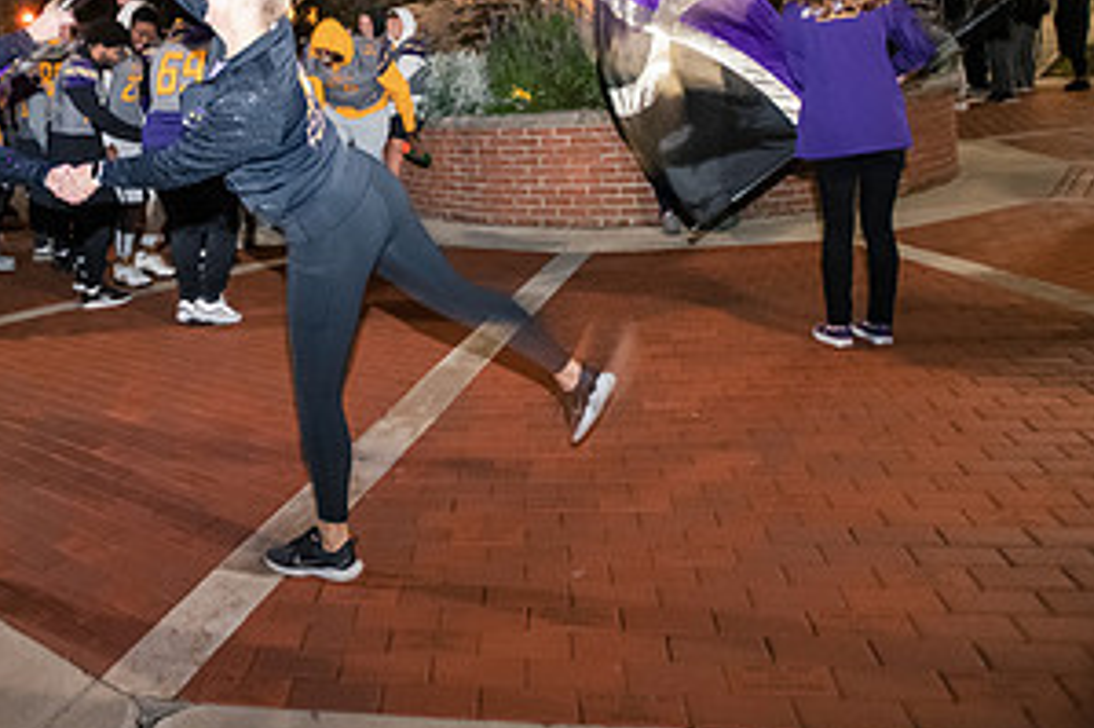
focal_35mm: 33
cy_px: 115
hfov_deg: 54.2
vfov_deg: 38.0
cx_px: 256
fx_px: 1002
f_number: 2.8
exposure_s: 1/30
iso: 6400
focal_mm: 17
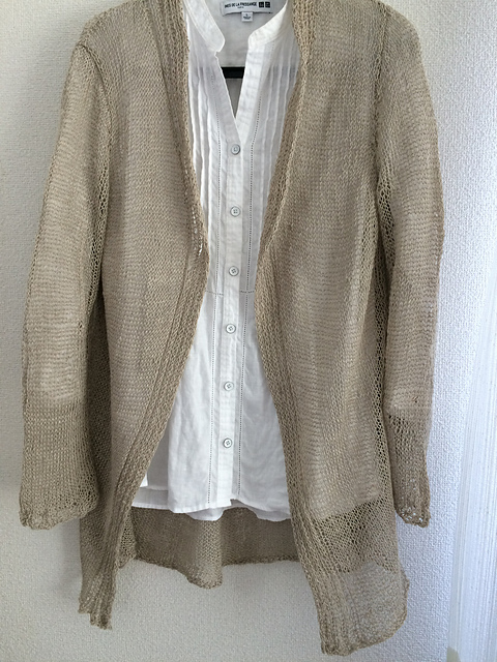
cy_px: 331
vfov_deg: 61.7
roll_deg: +1.2
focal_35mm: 29
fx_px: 555
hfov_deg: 48.2
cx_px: 248
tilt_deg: -5.8
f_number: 2.2
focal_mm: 4.15
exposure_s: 1/30
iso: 100
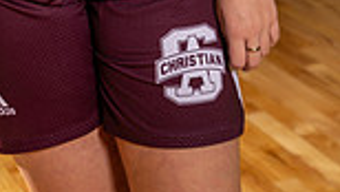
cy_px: -252
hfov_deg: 12.0
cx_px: 11
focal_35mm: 177
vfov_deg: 6.6
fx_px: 1597
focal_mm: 58
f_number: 5.6
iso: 160
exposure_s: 1/250
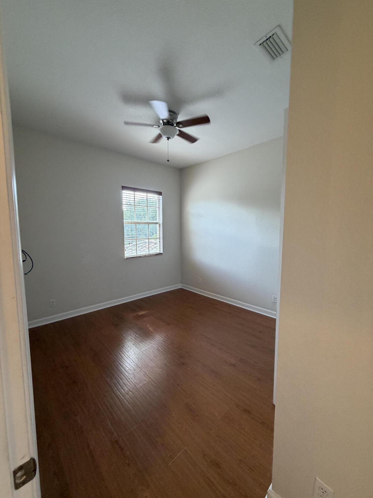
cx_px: 186
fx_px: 201
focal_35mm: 14
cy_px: 249
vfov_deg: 102.1
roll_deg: -0.6
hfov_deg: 85.7
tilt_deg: -5.1
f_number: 2.2
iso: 160
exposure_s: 1/60
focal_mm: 2.22
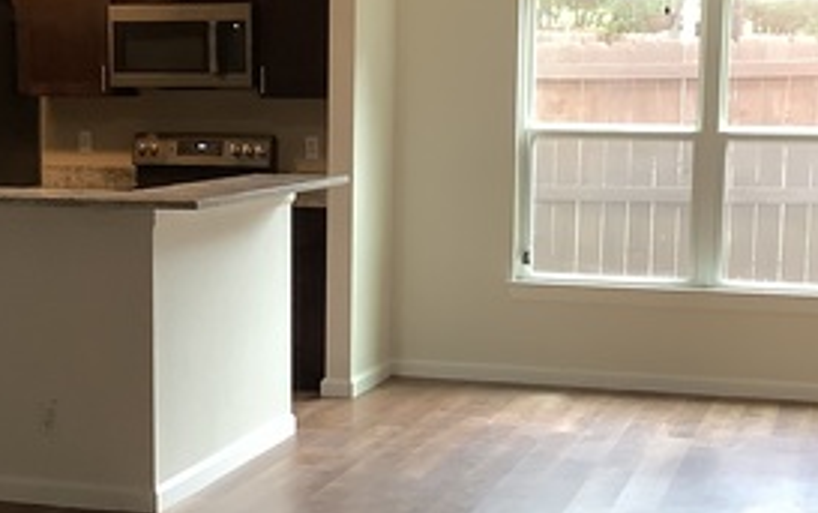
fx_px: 1718
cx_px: 345
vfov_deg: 17.0
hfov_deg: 26.8
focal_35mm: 77
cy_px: 279
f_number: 2.4
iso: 200
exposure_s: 1/60
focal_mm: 3.3
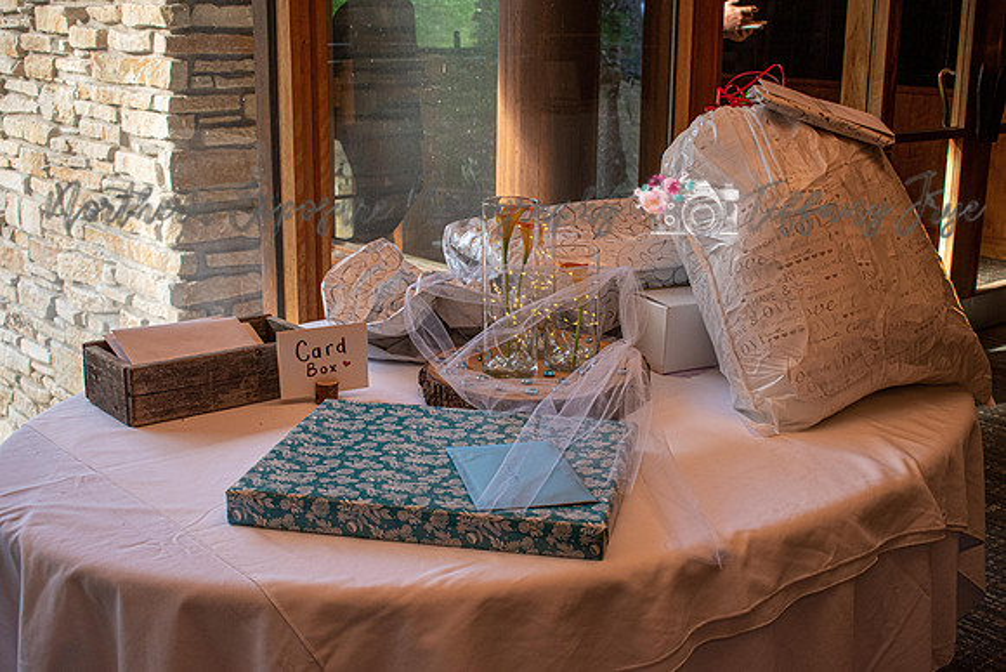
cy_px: 336
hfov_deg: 43.6
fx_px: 1258
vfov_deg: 29.9
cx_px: 503
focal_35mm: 45
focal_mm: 30
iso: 640
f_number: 5.6
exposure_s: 1/125
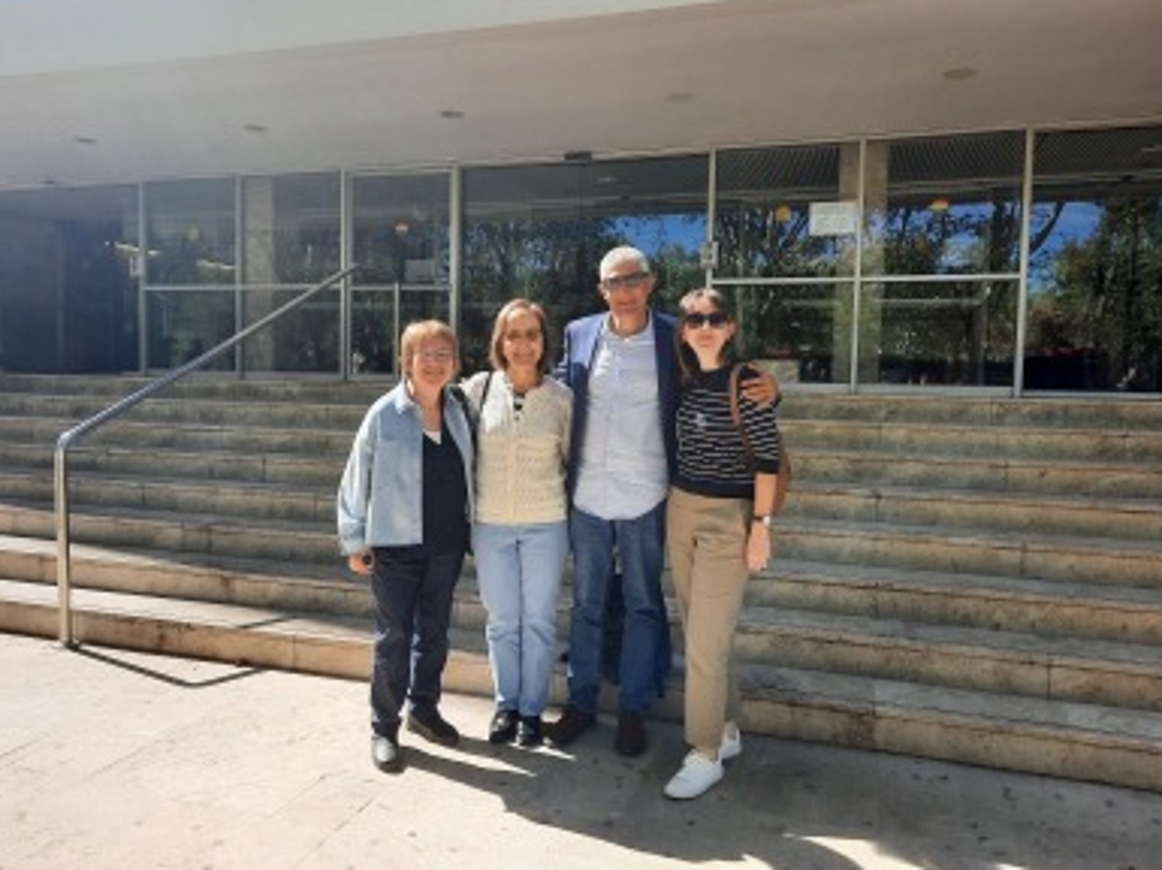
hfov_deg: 67.4
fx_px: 872
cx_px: 586
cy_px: 429
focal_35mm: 26
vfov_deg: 53.0
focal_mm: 4.6
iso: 32
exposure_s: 1/431
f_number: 2
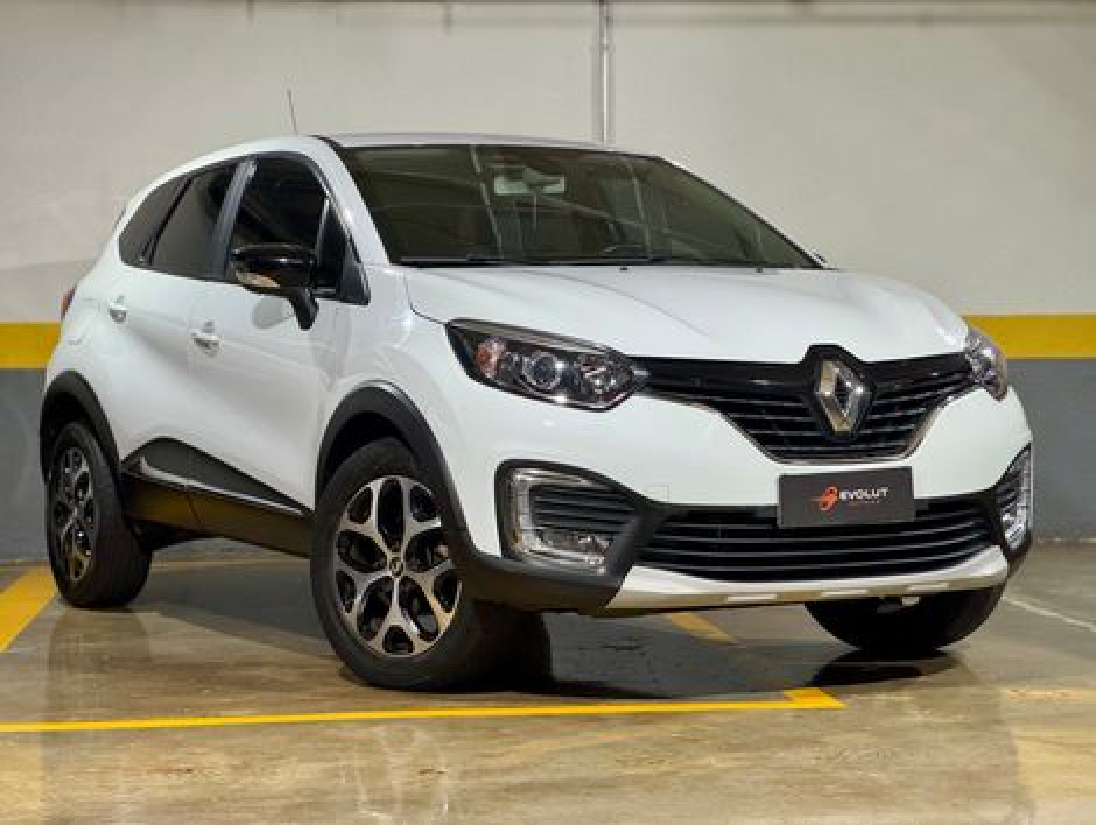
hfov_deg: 25.3
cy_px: 412
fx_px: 2442
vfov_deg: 19.2
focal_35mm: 77
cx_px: 548
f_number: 2.8
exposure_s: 1/60
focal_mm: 9
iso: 250
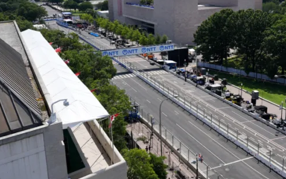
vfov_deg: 26.9
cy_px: 79
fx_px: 374
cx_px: 187
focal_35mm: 48
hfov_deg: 41.4
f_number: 5.6
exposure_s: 1/2000
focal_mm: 31
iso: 320
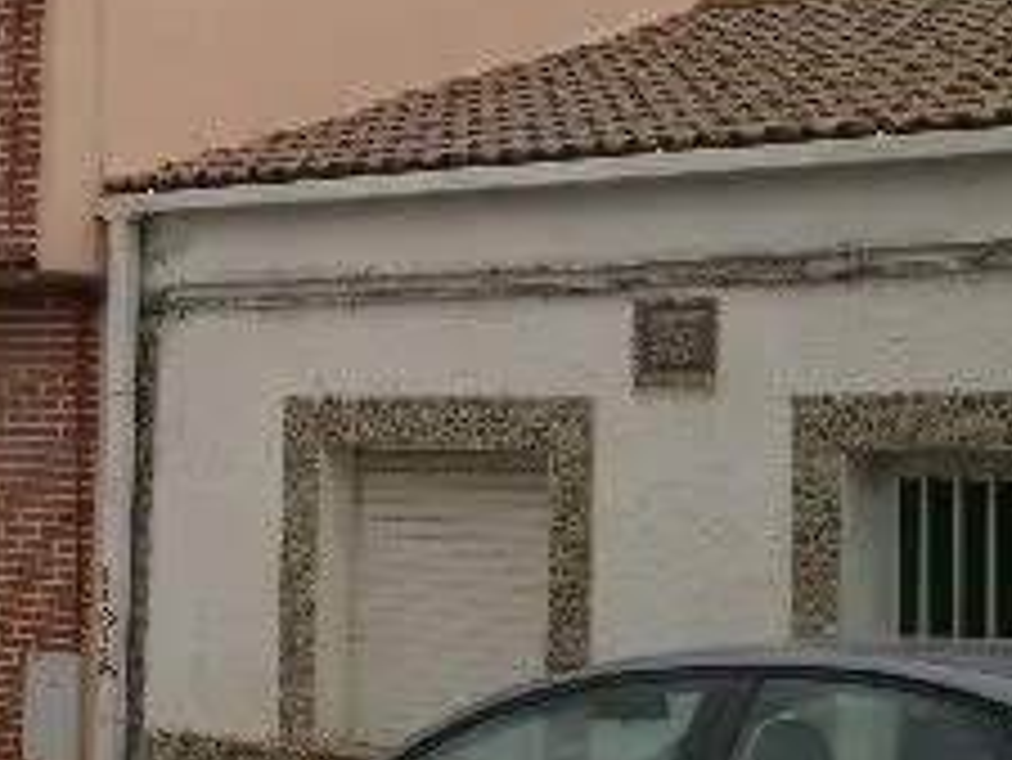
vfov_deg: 16.3
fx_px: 2633
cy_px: 117
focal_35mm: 90
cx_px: 56
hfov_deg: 21.2
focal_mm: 8
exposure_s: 1/555
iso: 100
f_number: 2.8
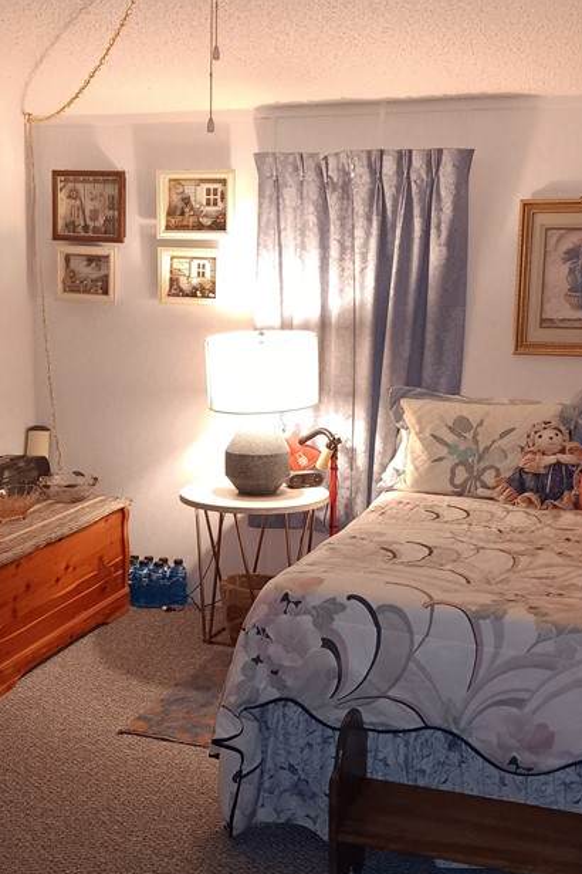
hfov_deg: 29.8
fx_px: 1091
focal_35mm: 45
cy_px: 442
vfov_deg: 43.6
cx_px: 238
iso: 250
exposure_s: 1/17.2
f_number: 1.8
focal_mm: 3.98
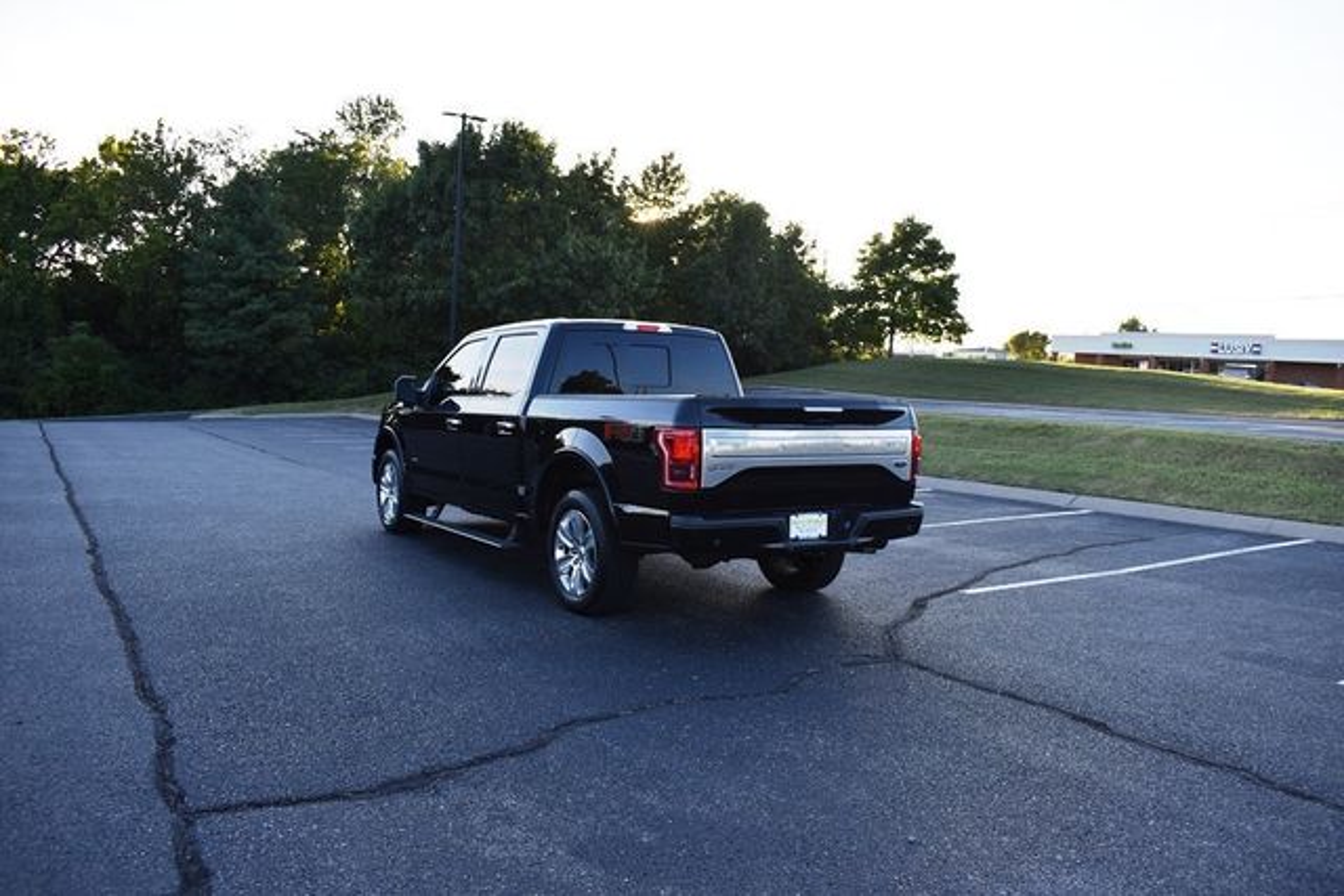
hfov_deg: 67.4
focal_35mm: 27
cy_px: 448
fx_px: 1008
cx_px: 672
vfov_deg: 48.0
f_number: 5.6
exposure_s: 1/250
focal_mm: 18
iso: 200
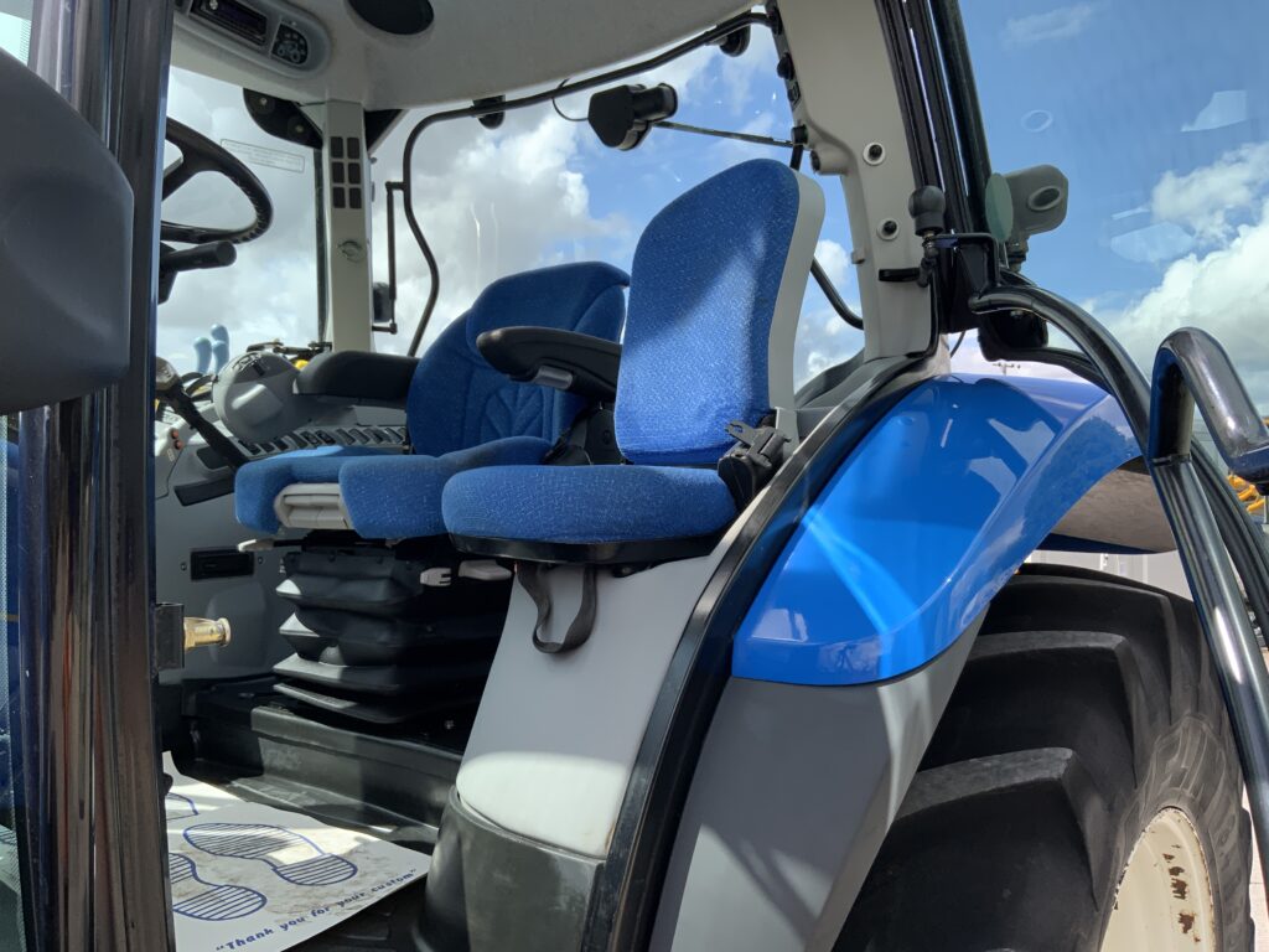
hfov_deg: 61.7
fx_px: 1063
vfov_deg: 48.2
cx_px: 634
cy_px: 476
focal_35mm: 29
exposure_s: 1/781
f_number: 1.8
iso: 16
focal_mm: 3
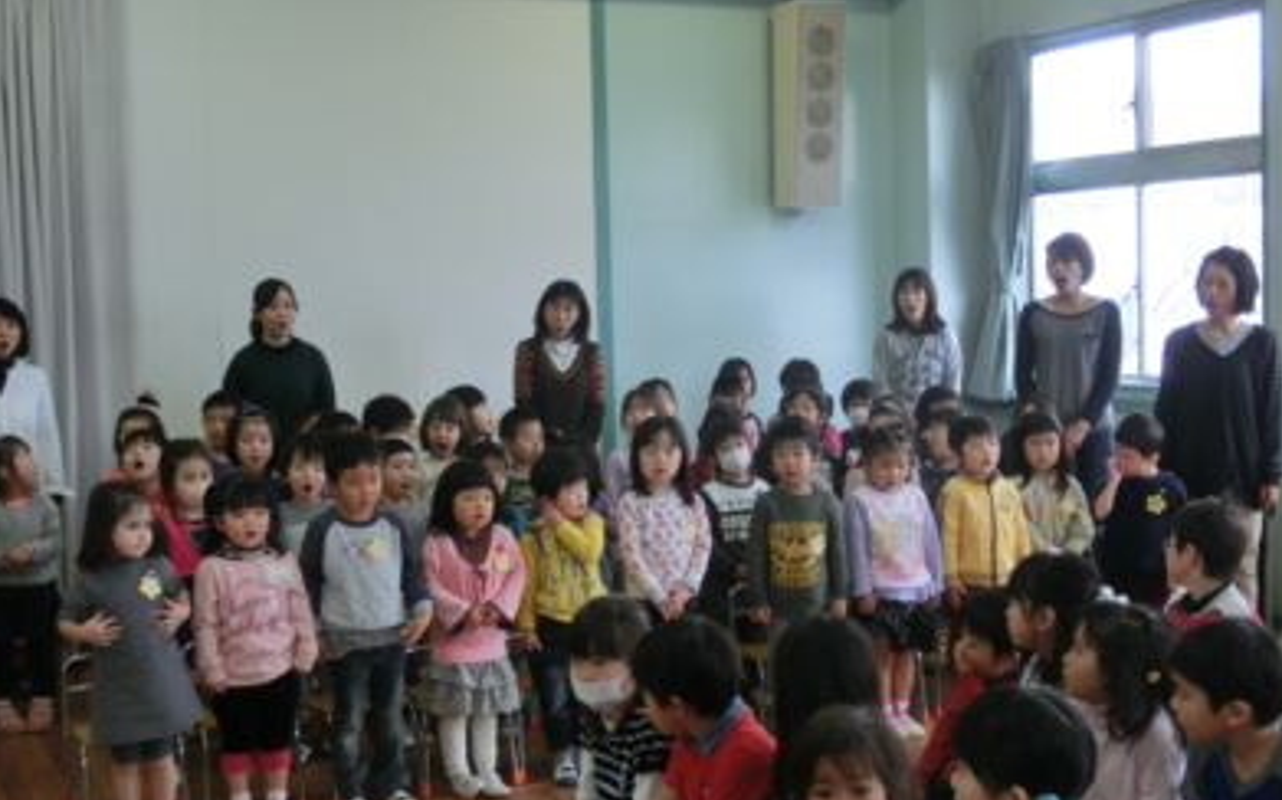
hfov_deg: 39.6
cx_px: 636
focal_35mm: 51
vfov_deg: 25.3
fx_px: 1781
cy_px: 384
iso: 400
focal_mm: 8.29
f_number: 4.2
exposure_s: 1/125
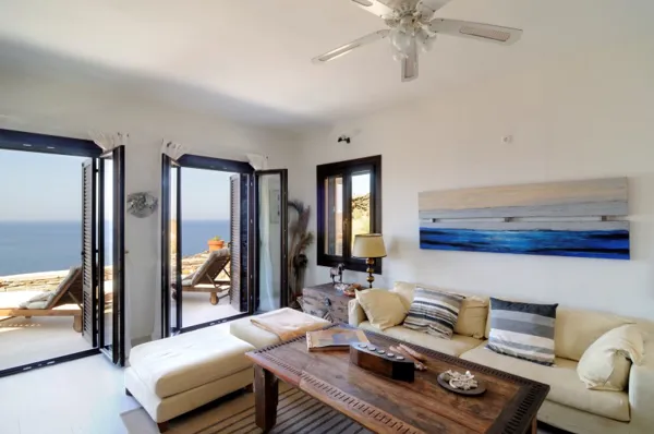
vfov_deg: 71.9
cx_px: 327
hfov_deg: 95.1
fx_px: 299
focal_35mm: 16
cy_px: 217
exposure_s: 1/2
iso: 200
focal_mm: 11
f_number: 16
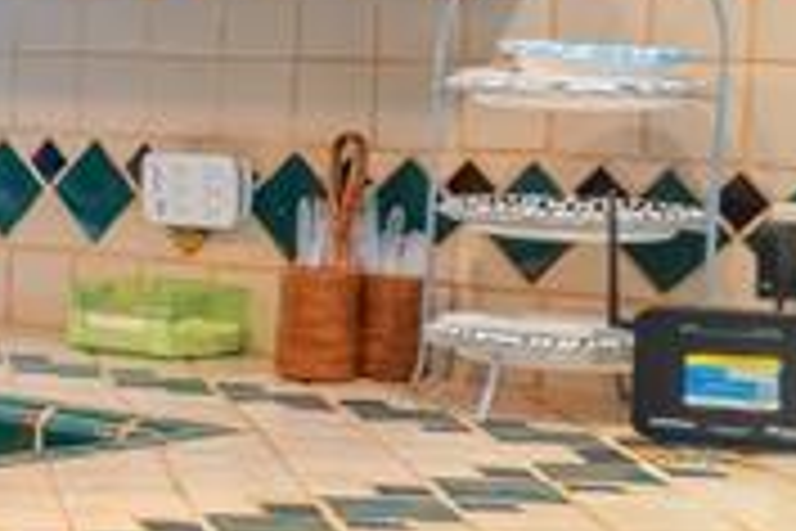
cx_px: -805
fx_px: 2565
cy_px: 243
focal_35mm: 116
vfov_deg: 11.8
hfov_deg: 14.5
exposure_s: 1/30
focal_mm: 20
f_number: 4.5
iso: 800
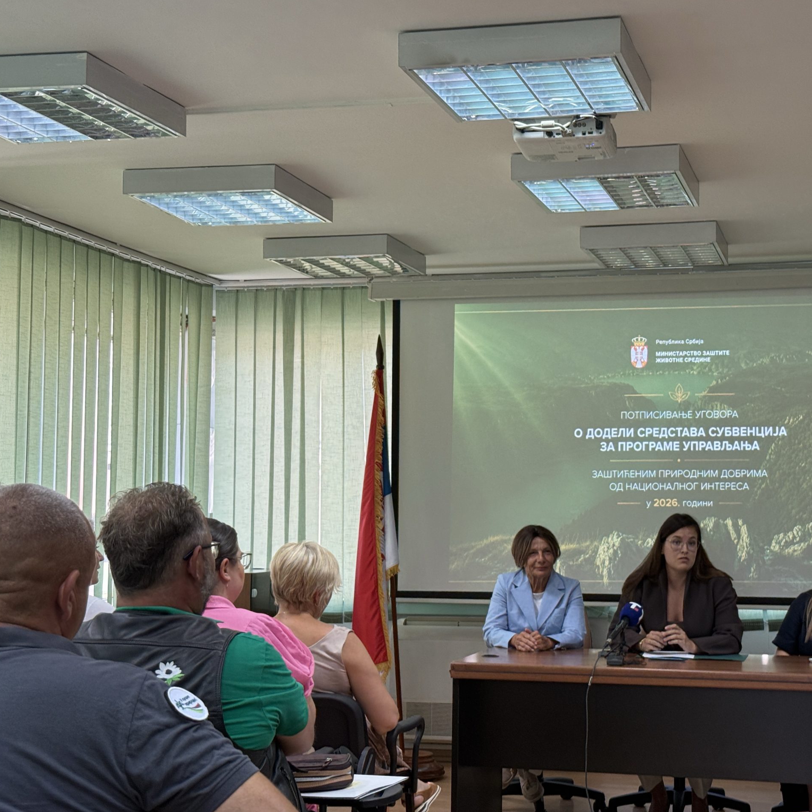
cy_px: 404
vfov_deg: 30.0
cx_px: 520
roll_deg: +0.3
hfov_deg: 29.9
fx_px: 1513
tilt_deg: +4.5
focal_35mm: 57
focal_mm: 6.76
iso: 80
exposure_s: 1/50
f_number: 1.78
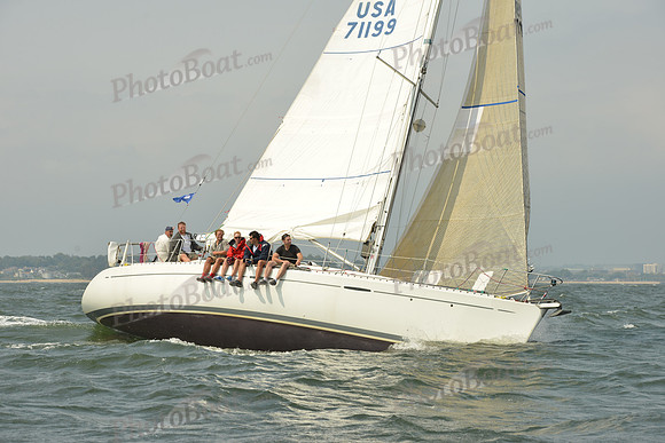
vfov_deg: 14.0
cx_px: 332
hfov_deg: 20.8
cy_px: 222
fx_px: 1811
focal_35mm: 98
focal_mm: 98
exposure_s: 1/1250
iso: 320
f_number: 10
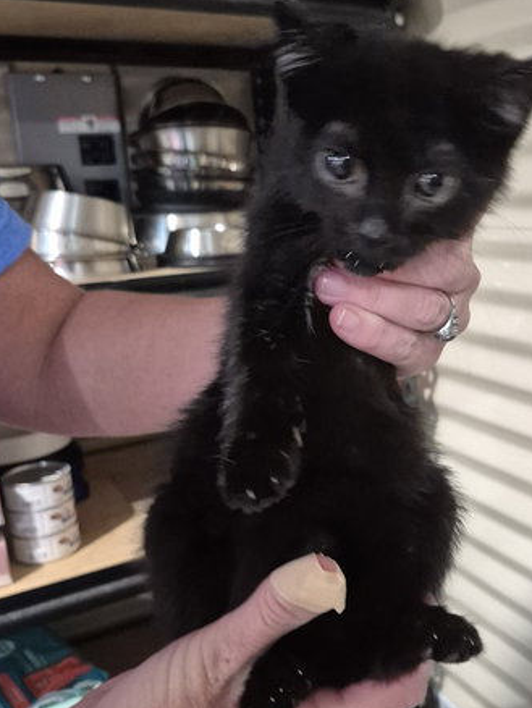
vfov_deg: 52.6
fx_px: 717
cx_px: 362
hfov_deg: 40.1
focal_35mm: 35
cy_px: 335
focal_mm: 5.4
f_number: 1.8
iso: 1250
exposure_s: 1/60
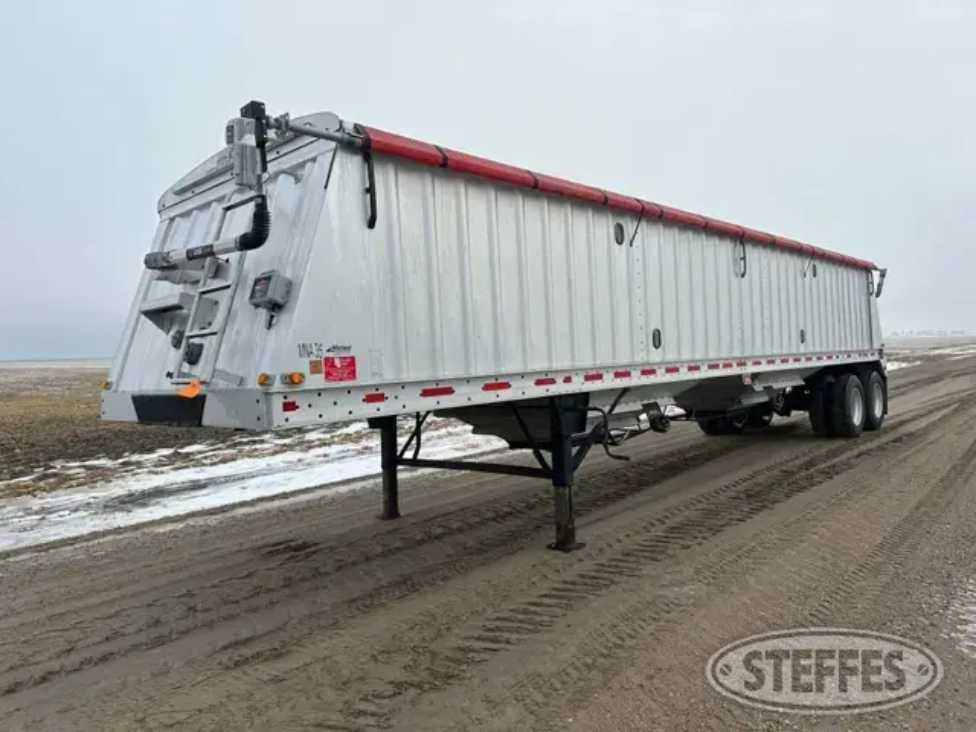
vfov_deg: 56.8
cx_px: 488
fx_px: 677
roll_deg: +1.5
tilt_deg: -1.6
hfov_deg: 71.6
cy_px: 366
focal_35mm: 24
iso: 80
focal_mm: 6.86
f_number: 1.78
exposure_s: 1/2967
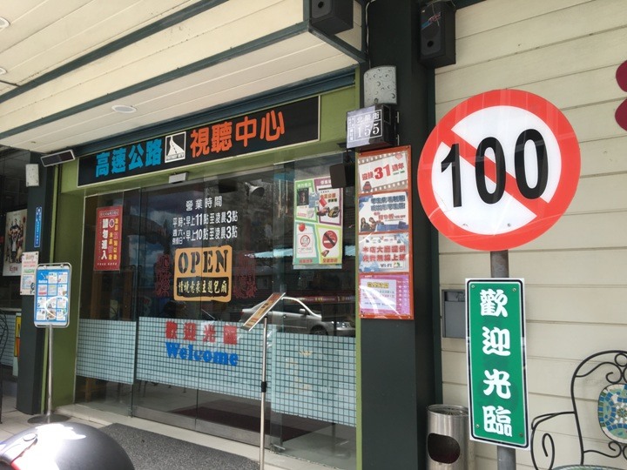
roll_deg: -0.3
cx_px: 314
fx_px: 525
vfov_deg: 48.2
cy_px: 235
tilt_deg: +5.7
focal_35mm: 29
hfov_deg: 61.7
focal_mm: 4.15
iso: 25
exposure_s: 1/129
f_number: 2.2
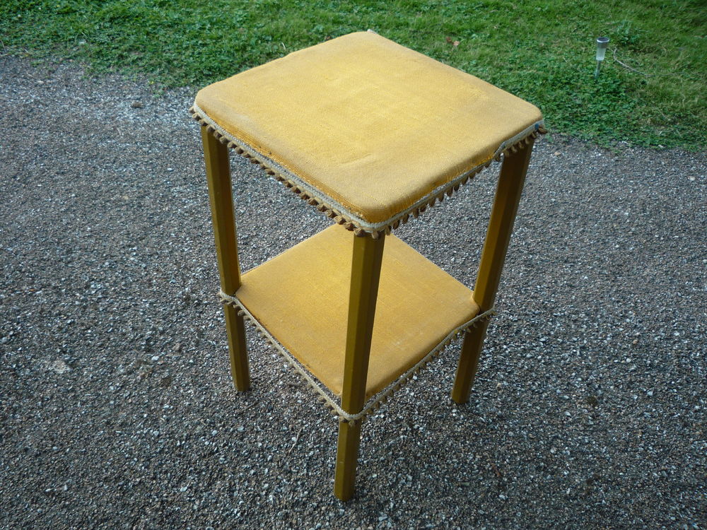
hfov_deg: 60.0
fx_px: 613
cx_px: 354
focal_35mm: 30
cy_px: 265
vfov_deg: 46.8
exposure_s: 1/40
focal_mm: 5.2
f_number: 3.3
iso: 100
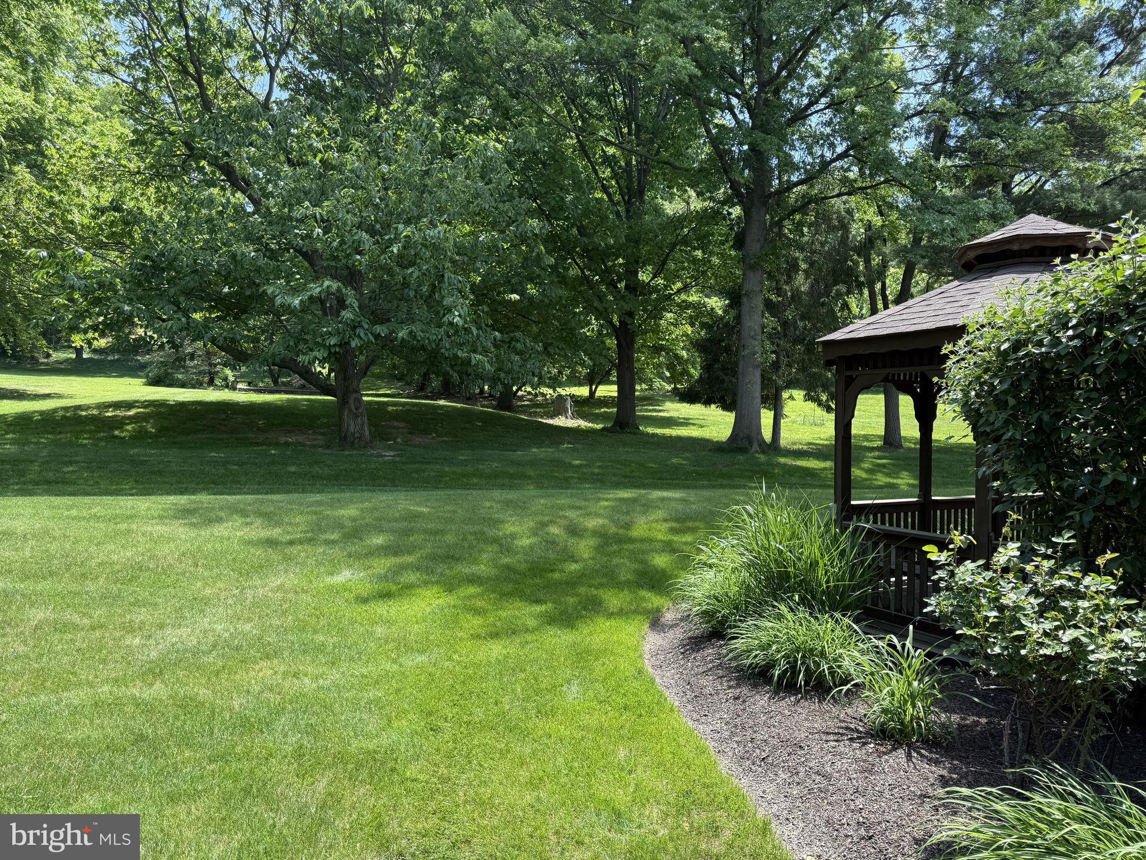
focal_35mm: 24
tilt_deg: -0.4
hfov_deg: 71.6
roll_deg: -0.3
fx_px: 795
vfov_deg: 56.8
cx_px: 573
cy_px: 430
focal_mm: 6.76
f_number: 1.78
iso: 80
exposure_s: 1/580
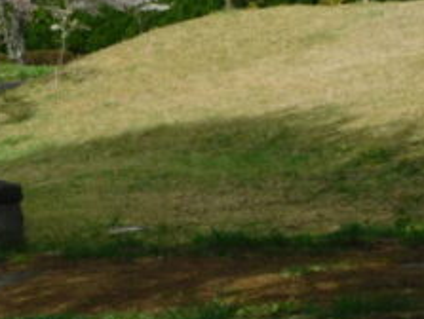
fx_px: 1681
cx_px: 150
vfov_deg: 10.7
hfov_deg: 14.4
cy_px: -30
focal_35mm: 137
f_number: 3.8
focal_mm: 9
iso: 125
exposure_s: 1/200
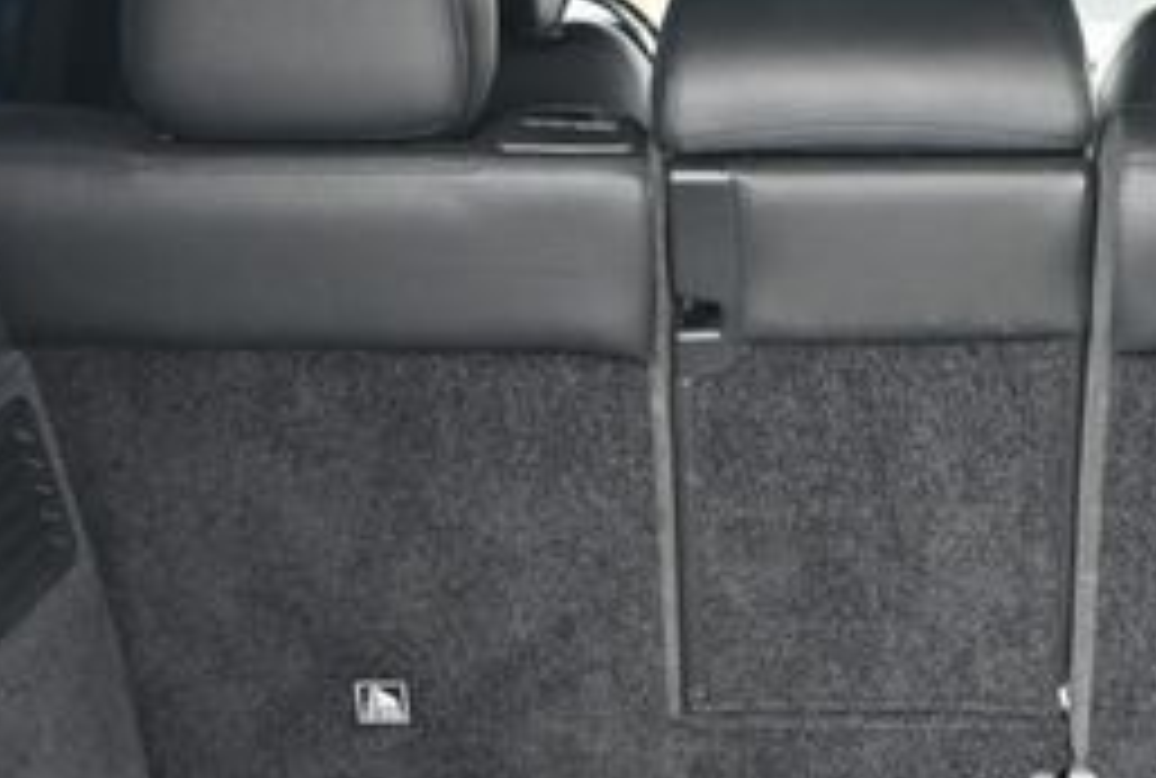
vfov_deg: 14.6
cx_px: 900
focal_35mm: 93
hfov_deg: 21.6
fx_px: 3003
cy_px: 740
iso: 900
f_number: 4.2
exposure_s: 1/125
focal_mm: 25
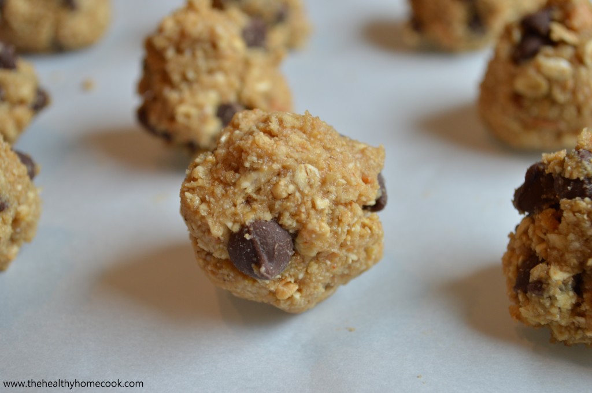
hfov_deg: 36.9
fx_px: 887
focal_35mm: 54
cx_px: 296
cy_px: 196
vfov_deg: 25.0
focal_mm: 36
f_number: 6.3
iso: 400
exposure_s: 1/60
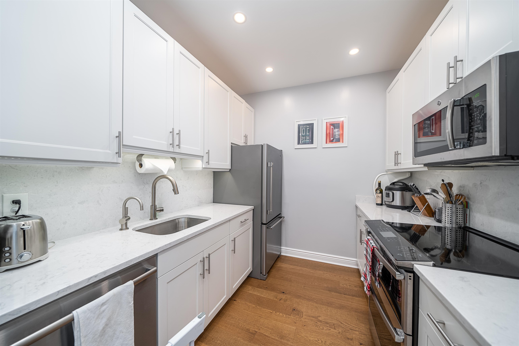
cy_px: 173
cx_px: 260
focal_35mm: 12
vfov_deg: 90.0
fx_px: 173
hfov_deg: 112.6
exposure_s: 1/60
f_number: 5.6
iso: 400
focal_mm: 12
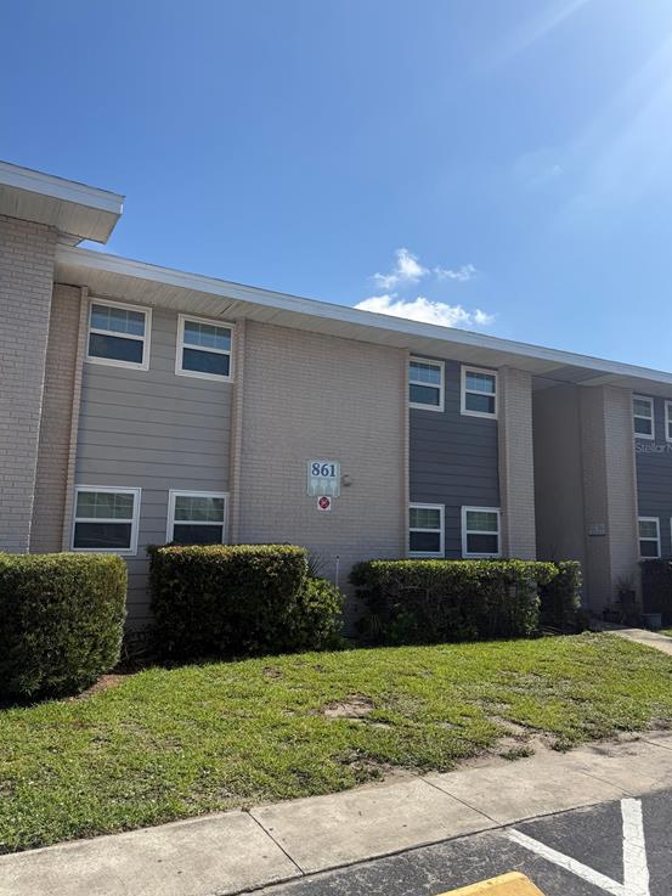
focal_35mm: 25
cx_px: 340
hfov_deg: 54.9
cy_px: 447
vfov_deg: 69.4
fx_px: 647
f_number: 1.78
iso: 80
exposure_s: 1/4405
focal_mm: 6.76
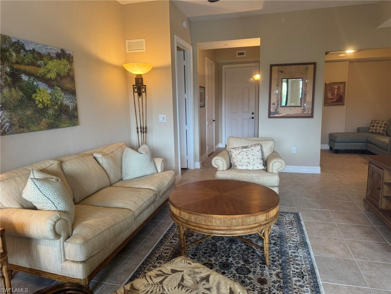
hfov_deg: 71.6
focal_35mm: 24
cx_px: 196
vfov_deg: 56.8
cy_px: 147
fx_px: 271
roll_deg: +0.8
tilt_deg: -9.4
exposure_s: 1/60
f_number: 1.78
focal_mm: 6.76
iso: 250
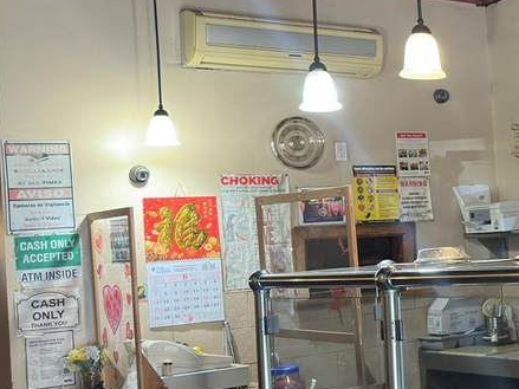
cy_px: 196
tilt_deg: +0.9
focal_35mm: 70
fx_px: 1049
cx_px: 744
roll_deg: +3.6
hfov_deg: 23.2
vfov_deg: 21.0
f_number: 1.78
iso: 250
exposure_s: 1/40
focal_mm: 6.86
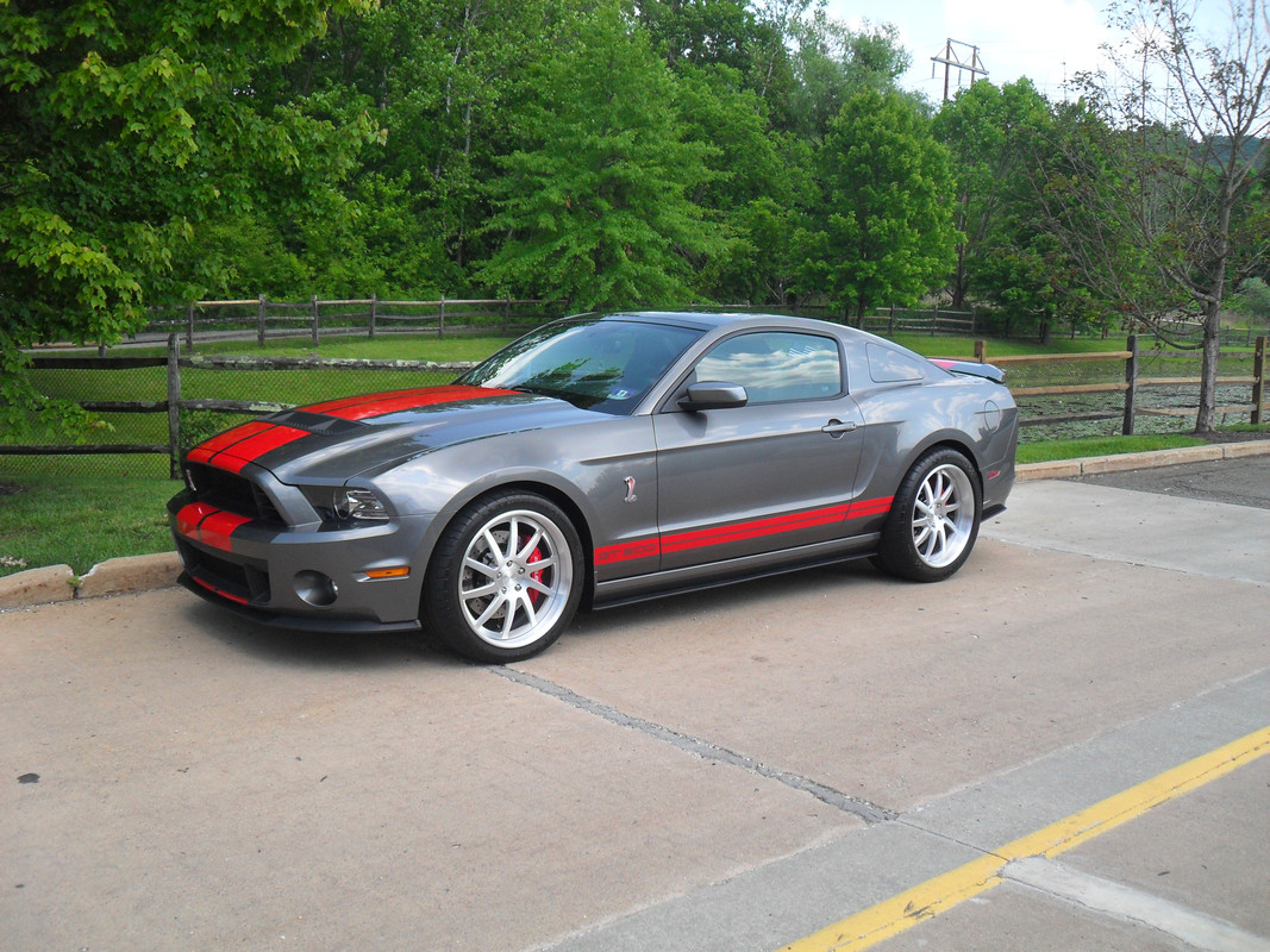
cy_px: 476
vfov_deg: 40.7
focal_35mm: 35
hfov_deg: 52.6
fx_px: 1284
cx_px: 635
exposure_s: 1/60
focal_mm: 6.2
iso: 100
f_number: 8.9
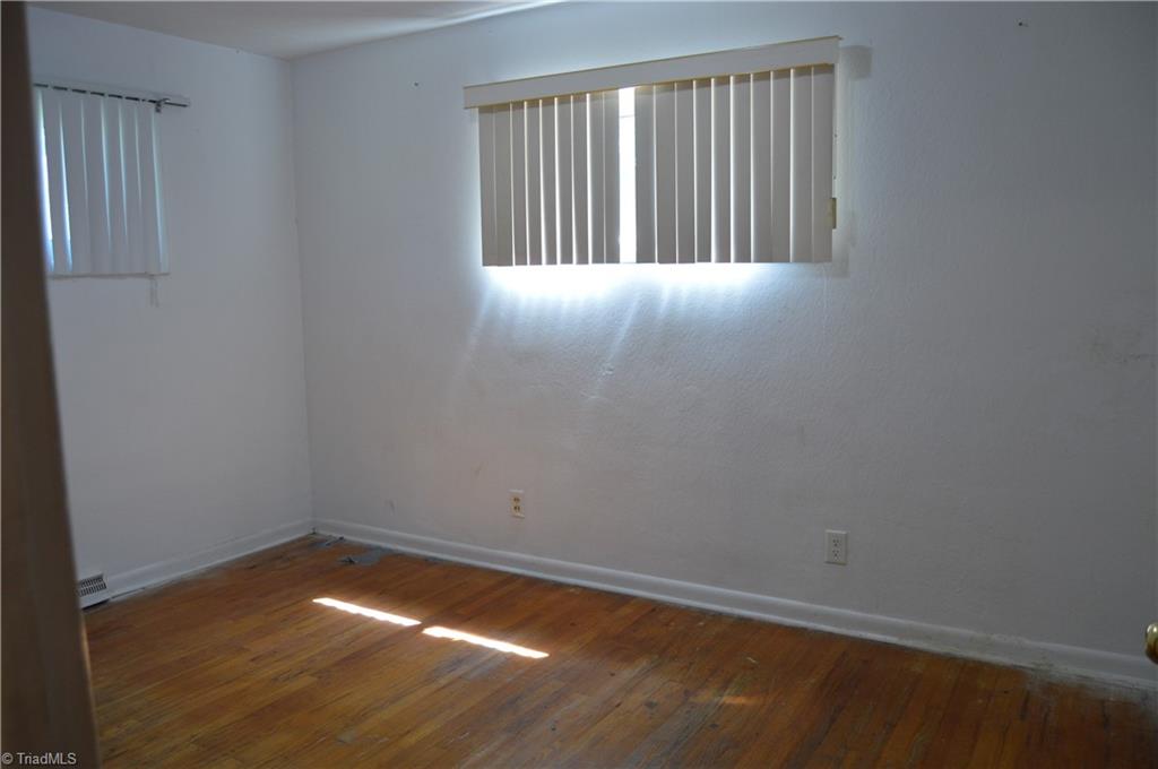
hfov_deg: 67.4
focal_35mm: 27
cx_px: 579
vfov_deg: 47.8
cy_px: 384
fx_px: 867
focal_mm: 18
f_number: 3.5
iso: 500
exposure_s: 1/60
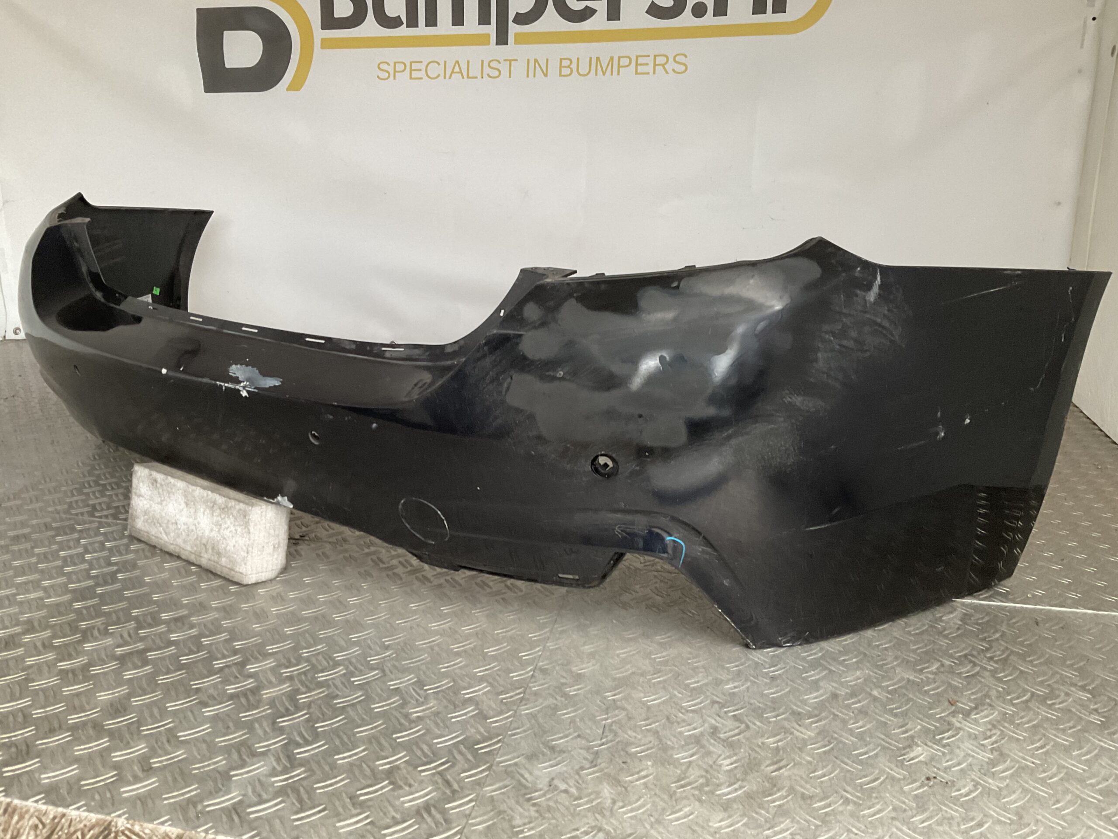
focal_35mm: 29
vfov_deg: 48.2
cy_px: 420
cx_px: 559
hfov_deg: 61.7
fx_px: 937
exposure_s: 1/50
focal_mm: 3
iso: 100
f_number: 1.8
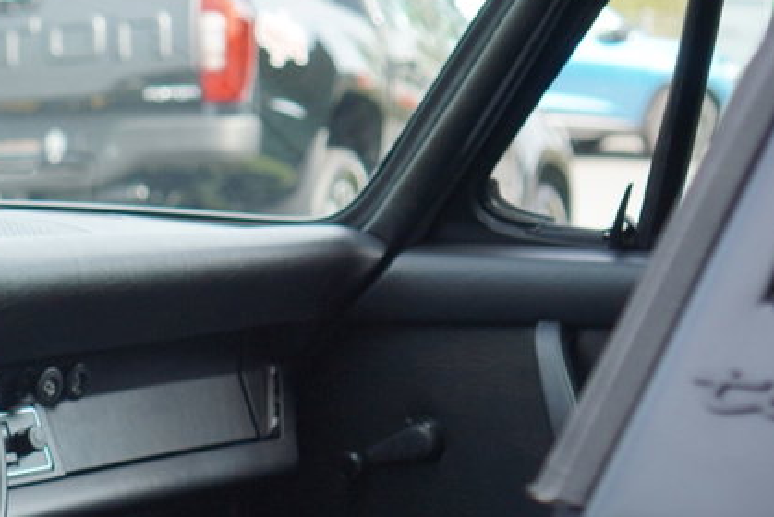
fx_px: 2759
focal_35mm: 128
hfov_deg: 15.6
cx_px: -55
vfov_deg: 10.7
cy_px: 440
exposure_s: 1/800
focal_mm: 35
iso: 400
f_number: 2.8
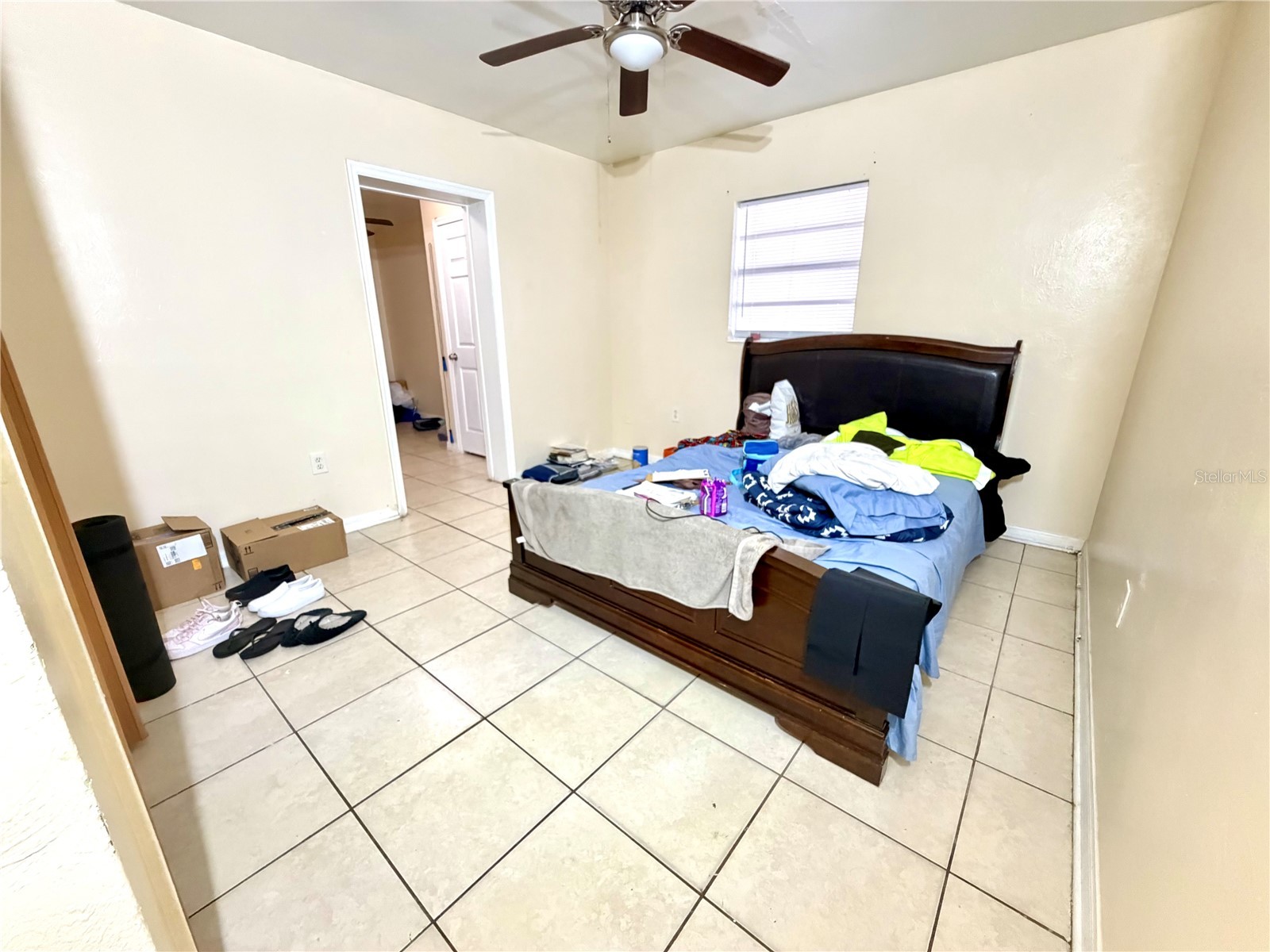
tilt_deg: -16.9
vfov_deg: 85.7
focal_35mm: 14
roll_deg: +1.5
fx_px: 514
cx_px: 635
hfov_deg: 102.1
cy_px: 476
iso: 800
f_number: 2.2
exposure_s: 1/60
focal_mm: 2.22
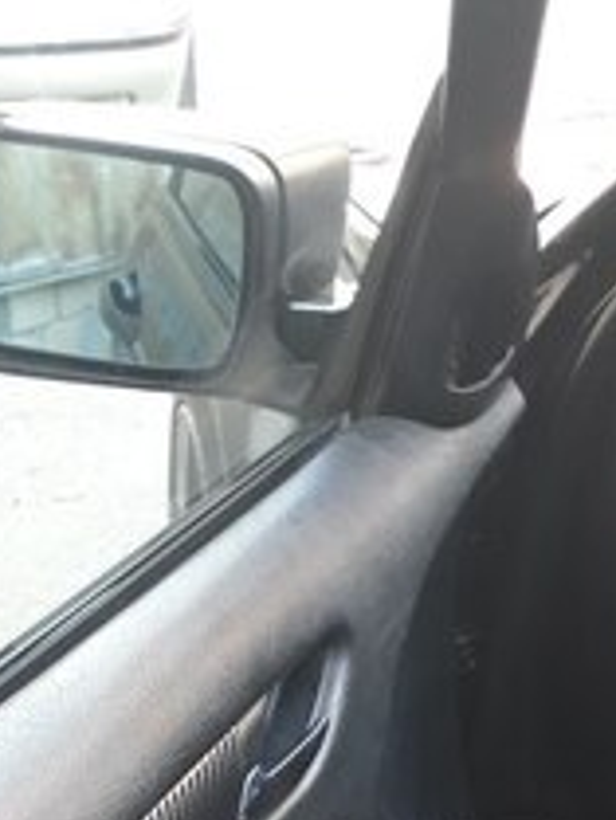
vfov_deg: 27.9
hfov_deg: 22.9
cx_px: 263
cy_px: 875
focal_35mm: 64
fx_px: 1517
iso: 125
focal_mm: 3.6
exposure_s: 1/33
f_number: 1.9
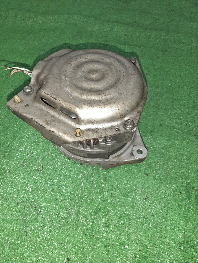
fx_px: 198
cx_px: 99
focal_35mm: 26
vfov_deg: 67.3
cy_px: 132
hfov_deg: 53.1
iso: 220
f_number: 1.7
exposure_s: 1/33
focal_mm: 3.93
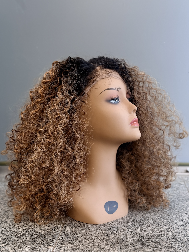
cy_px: 126
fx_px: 349
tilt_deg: -8.2
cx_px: 94
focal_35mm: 48
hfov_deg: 30.3
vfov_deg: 39.7
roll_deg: +1.2
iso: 80
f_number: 1.78
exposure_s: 1/50
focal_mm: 6.76
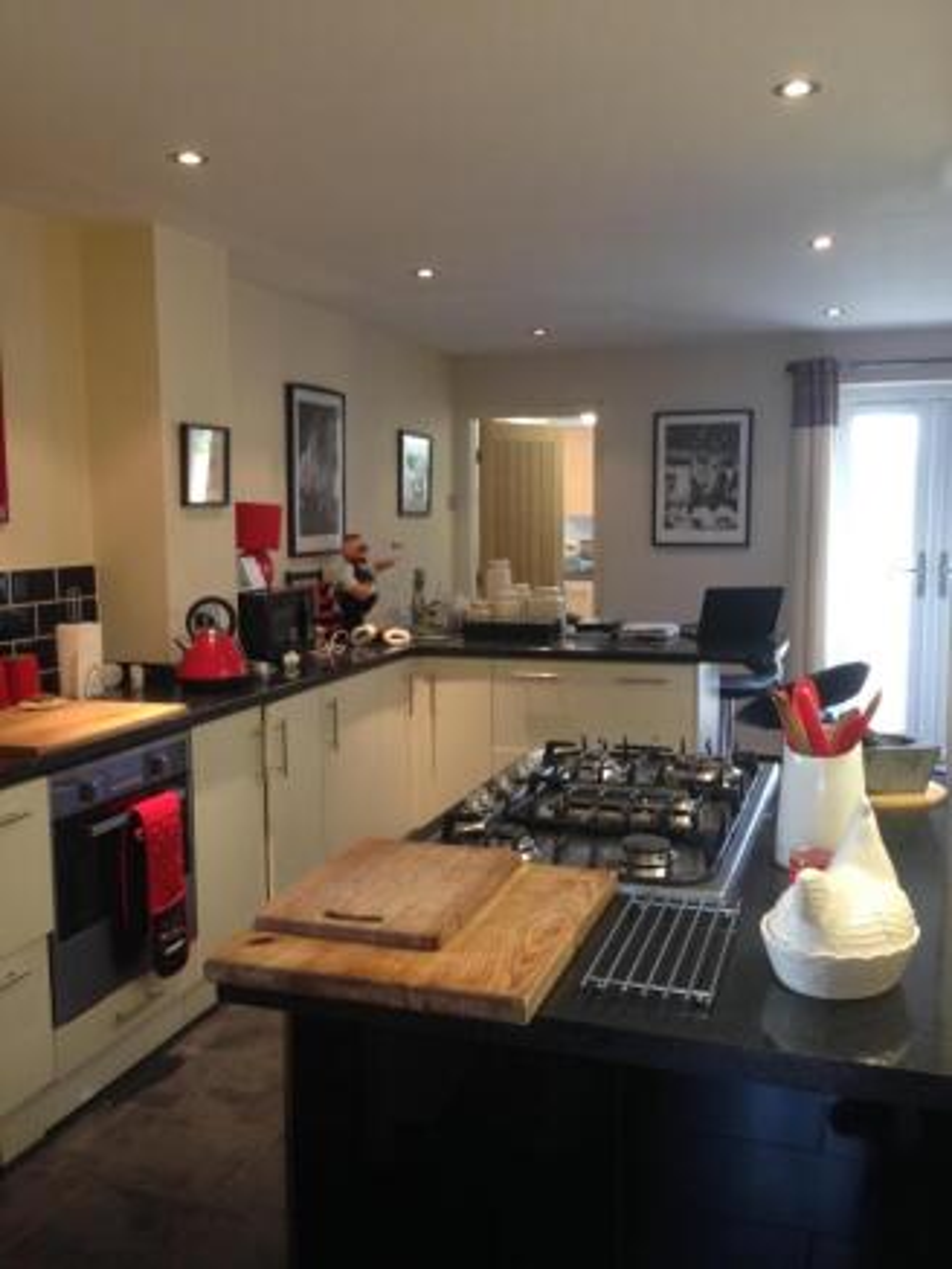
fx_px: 1209
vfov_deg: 55.3
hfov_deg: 43.0
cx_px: 476
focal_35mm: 33
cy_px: 634
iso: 160
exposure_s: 1/20
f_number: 2.4
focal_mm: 4.12
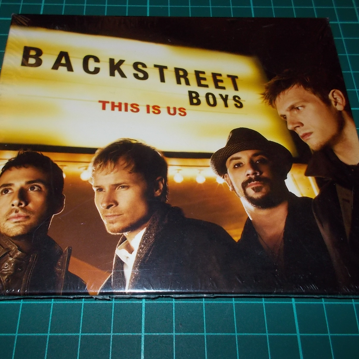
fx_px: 411
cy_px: 177
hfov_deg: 47.2
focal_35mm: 35
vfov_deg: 47.2
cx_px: 164
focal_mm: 4.1
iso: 200
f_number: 3.3
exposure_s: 1/30
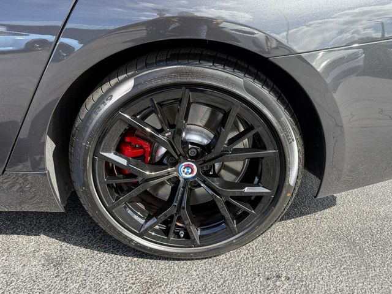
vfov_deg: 56.8
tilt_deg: -30.2
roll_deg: +0.2
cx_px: 196
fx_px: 272
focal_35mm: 24
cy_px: 147
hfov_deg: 71.6
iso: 100
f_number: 1.78
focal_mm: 6.76
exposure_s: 1/813
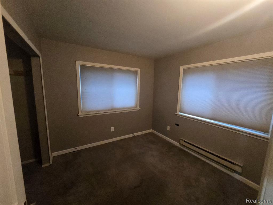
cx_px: 136
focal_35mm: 13
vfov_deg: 89.9
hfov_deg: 106.2
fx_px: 103
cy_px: 102
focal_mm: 2.2
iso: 1250
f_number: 2.2
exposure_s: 1/40
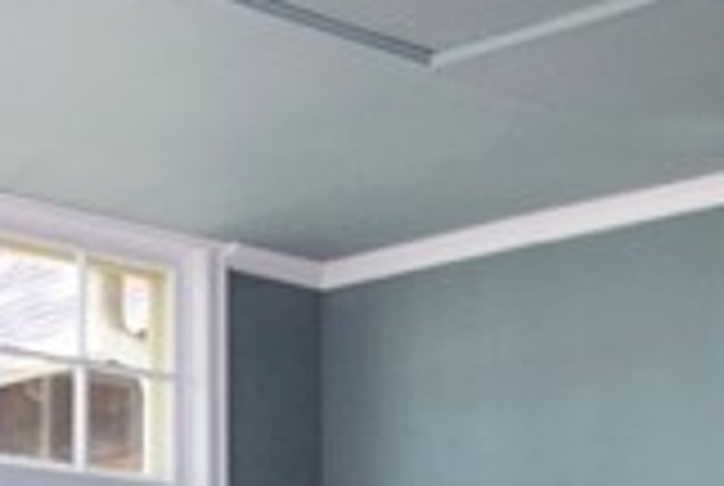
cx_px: -22
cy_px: 806
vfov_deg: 12.7
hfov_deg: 19.5
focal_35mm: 101
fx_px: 2035
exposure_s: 1/125
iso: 400
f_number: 5.6
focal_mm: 10
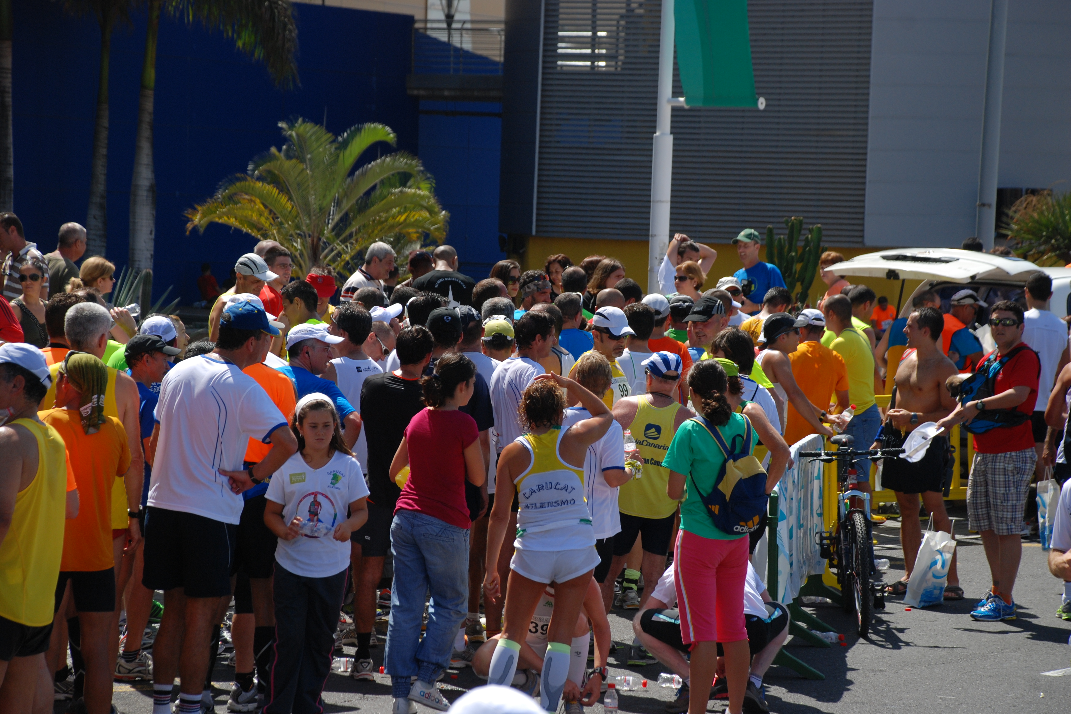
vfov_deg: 10.7
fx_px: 3822
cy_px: 360
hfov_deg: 15.9
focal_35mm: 129
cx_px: 536
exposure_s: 1/640
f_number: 6.3
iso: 200
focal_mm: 85
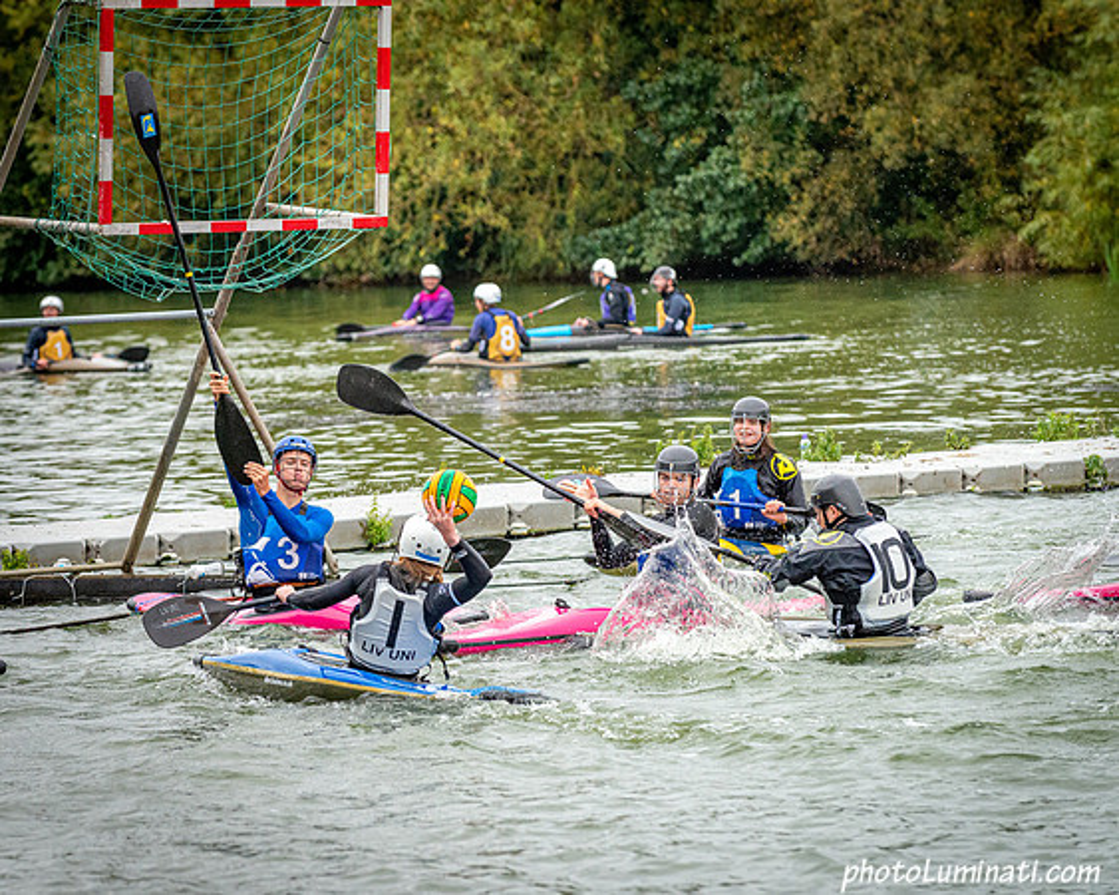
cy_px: 510
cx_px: 416
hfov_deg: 7.9
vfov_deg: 6.3
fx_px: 8078
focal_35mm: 244
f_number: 5
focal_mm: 190
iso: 2500
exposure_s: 1/3200
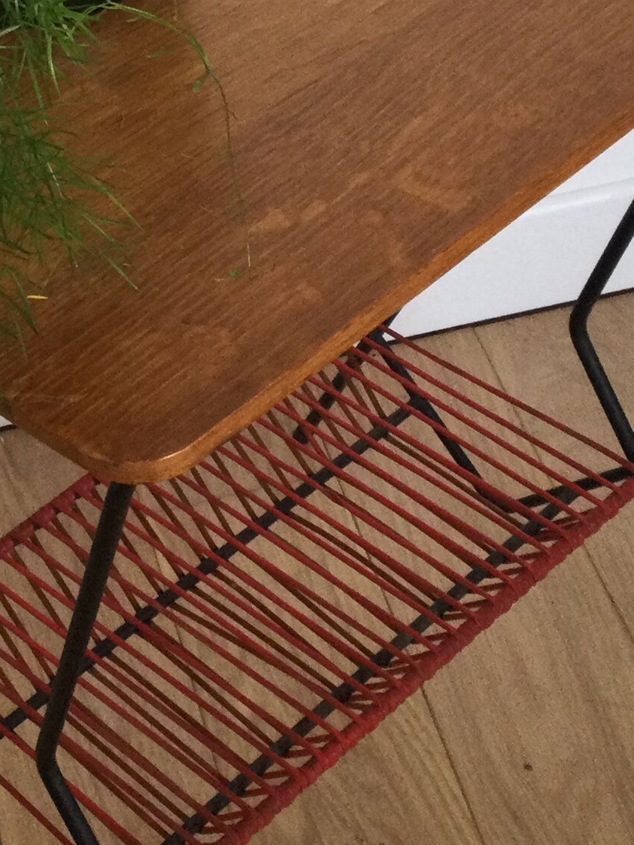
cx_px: 135
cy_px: 219
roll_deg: +9.8
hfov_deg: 16.3
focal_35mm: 90
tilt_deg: -38.1
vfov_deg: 21.6
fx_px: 2198
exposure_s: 1/33
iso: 50
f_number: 2.4
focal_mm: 3.3
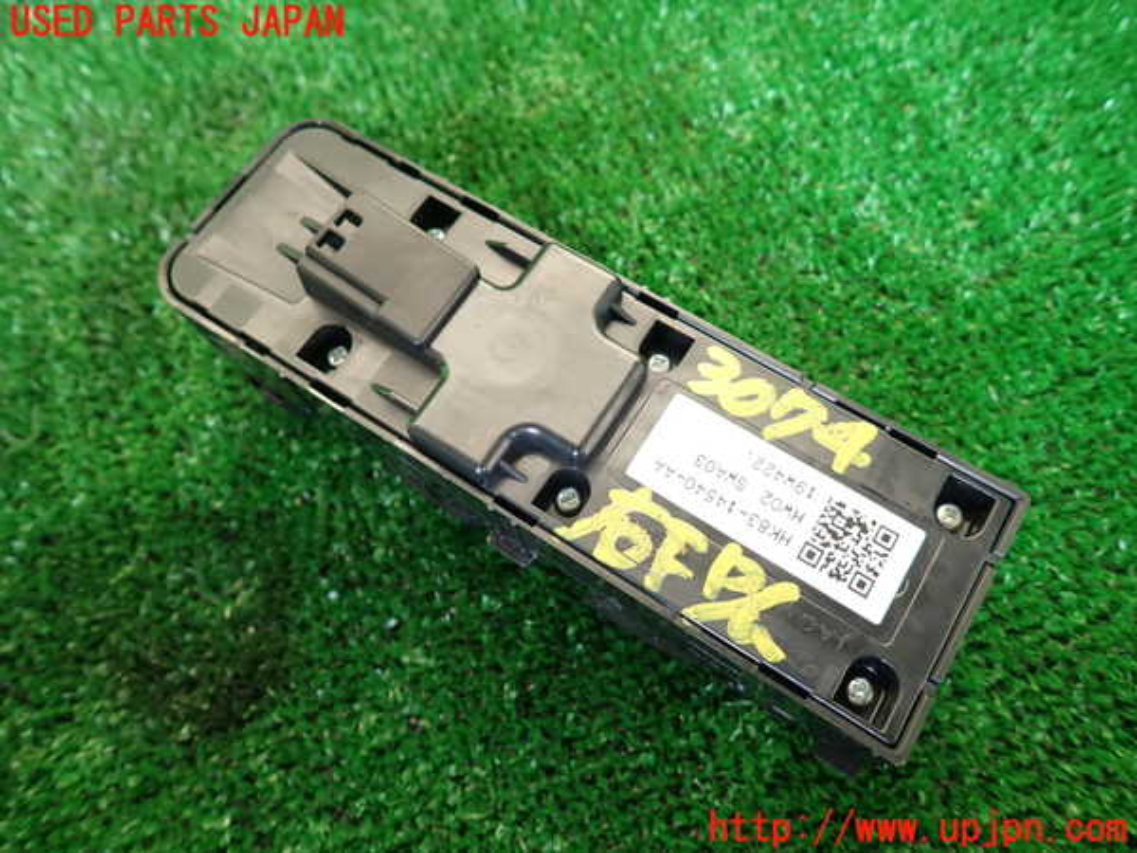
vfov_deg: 54.9
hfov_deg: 69.4
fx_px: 821
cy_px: 426
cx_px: 568
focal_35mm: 25
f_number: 2
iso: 100
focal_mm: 4.5
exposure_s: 1/100
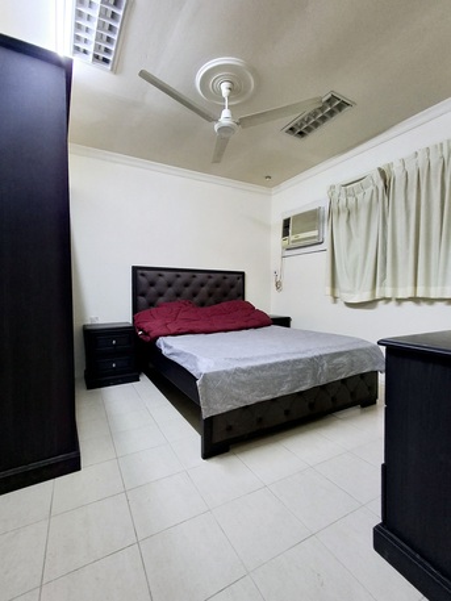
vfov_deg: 94.5
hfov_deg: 78.1
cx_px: 226
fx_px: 278
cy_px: 300
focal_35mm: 16
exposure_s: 1/40
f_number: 2.2
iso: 160
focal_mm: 1.64
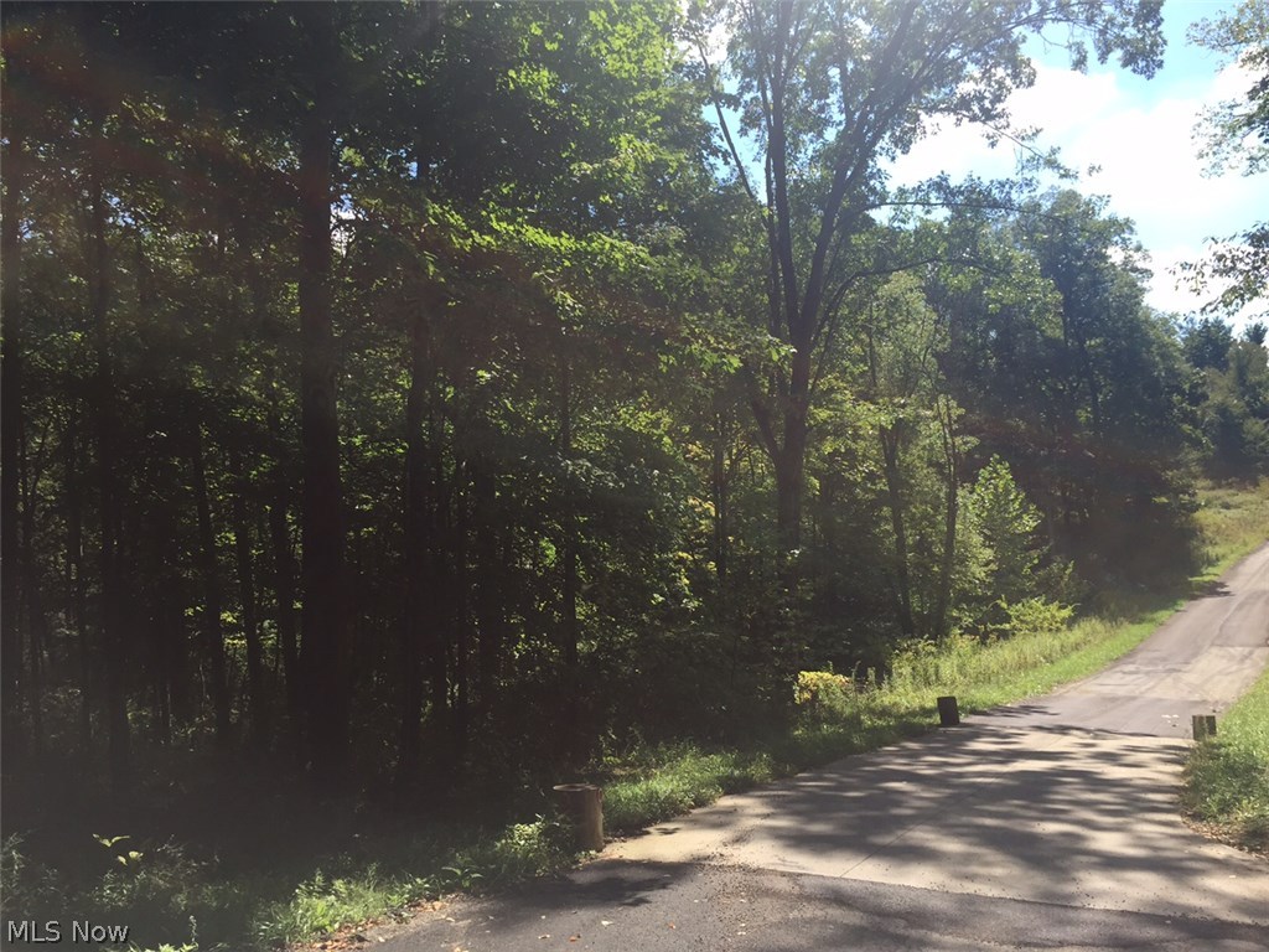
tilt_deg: +2.6
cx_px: 634
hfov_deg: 61.7
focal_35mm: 29
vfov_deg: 48.2
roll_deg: +2.3
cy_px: 476
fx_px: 1063
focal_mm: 4.15
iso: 32
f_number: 2.2
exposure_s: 1/1099
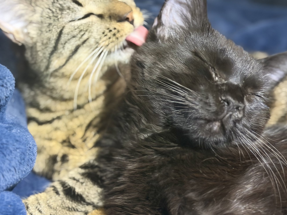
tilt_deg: -24.0
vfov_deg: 24.8
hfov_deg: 32.6
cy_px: 100
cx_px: 114
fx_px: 489
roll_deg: -5.1
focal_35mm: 59
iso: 640
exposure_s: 1/30
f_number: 1.78
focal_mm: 6.76
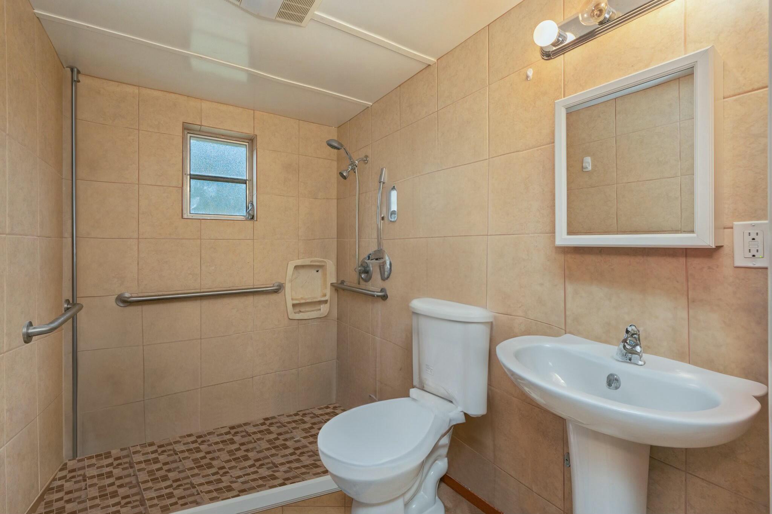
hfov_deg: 100.4
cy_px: 257
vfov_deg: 77.2
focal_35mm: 15
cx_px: 386
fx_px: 321
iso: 400
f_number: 8
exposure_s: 1/25
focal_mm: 15
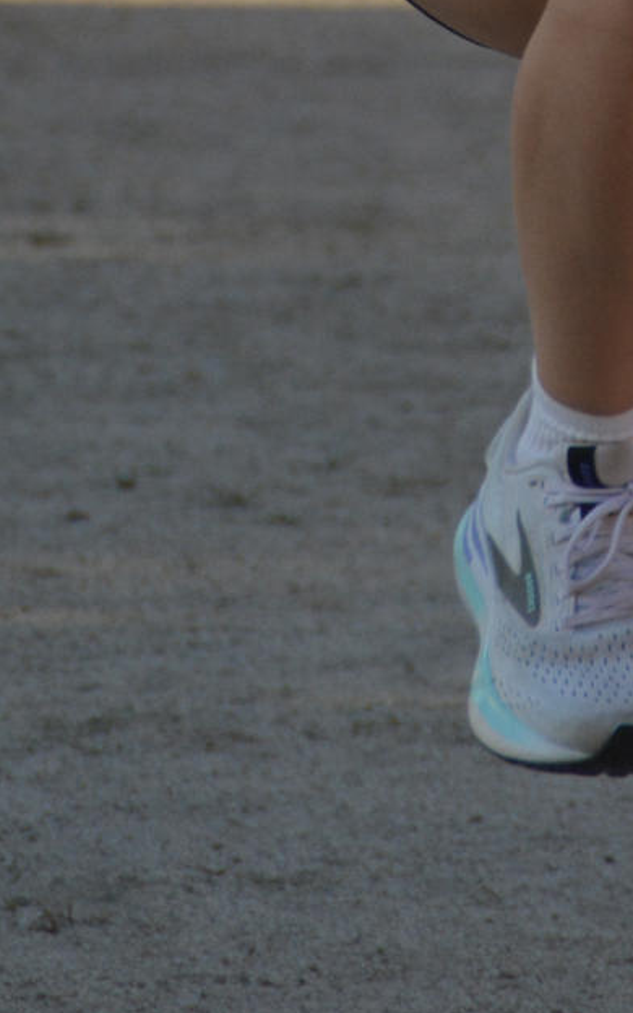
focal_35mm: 1003
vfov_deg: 2.1
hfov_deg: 1.3
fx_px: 27685
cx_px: 665
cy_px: -407
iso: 640
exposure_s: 1/1000
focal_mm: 200
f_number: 6.3
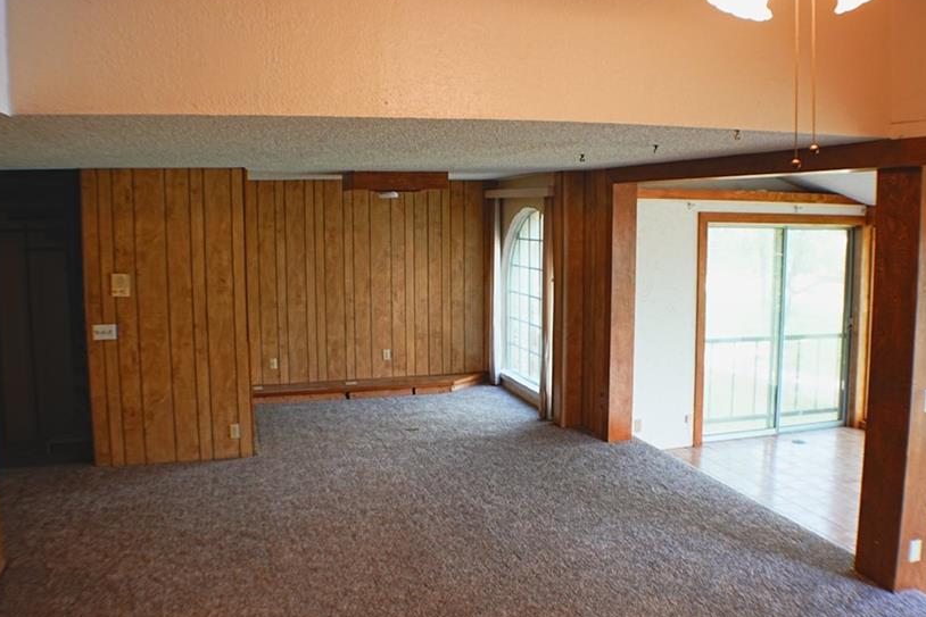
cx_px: 519
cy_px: 301
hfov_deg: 49.4
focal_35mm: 39
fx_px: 1003
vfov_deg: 34.2
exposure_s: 1/30
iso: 400
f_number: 5.6
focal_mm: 31
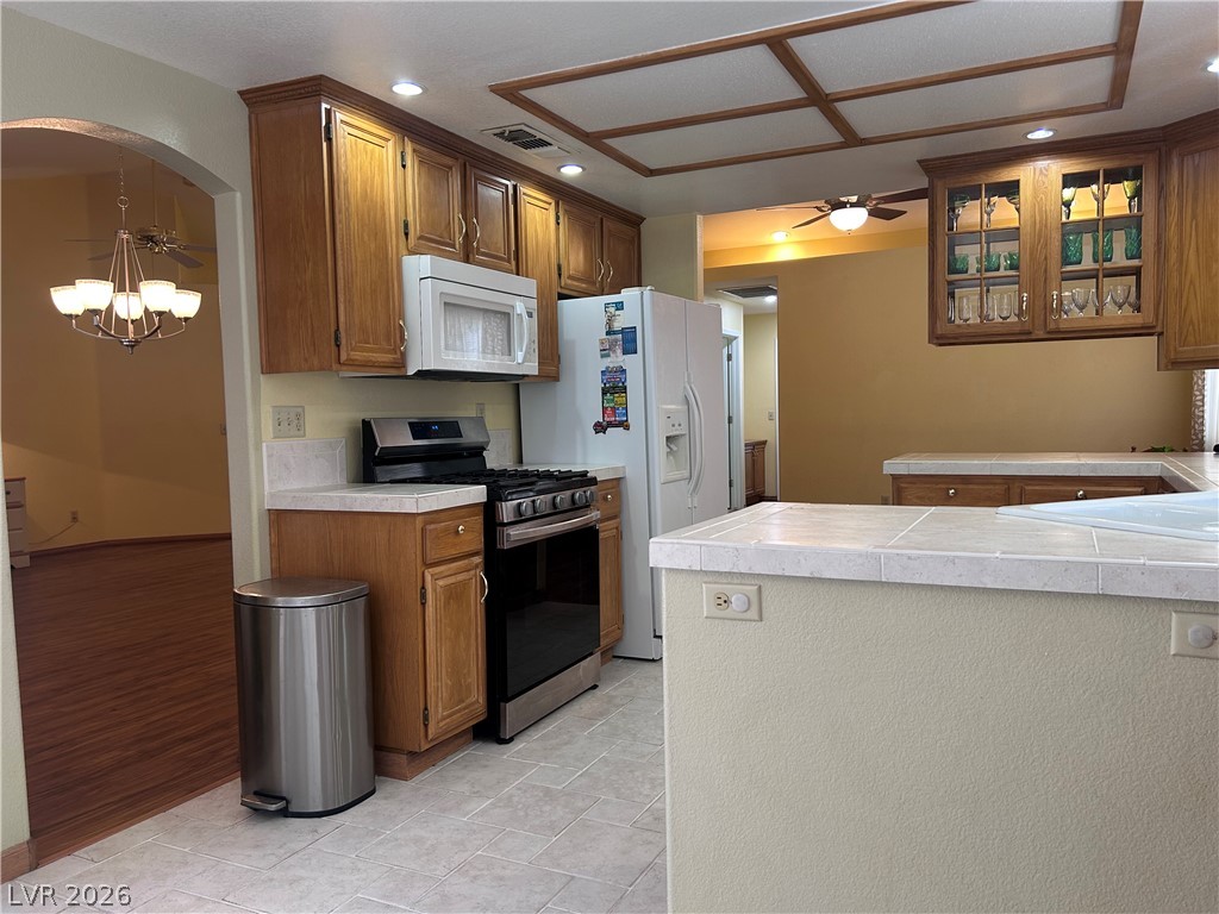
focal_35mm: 26
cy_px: 457
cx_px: 610
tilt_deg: -3.2
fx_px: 916
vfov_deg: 53.1
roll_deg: +1.6
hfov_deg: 67.3
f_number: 1.5
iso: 80
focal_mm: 5.7
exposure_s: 1/60
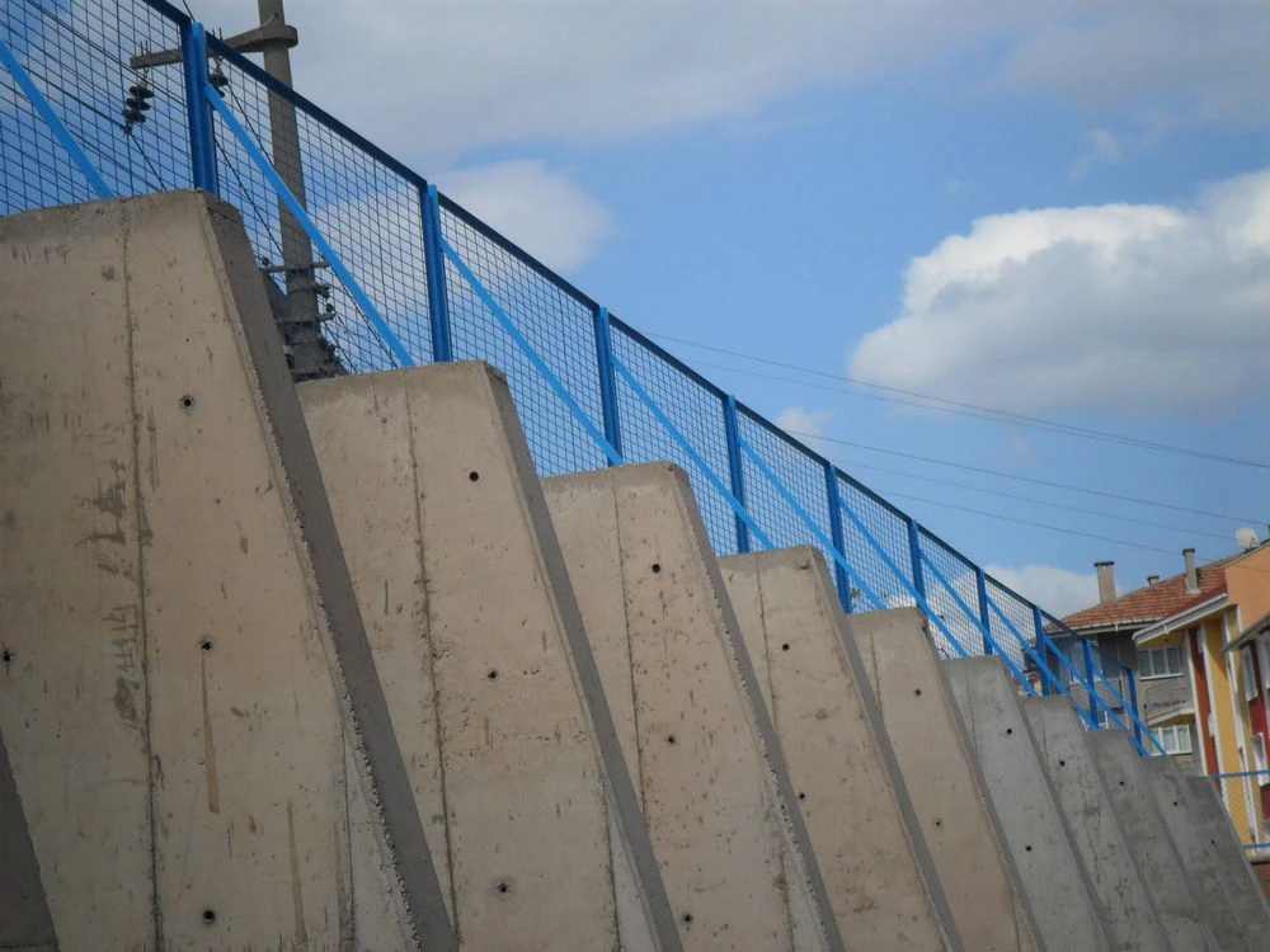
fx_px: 3962
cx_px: 635
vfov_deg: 13.7
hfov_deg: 18.2
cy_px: 476
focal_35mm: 108
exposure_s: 1/750
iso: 100
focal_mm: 19.6
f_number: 5
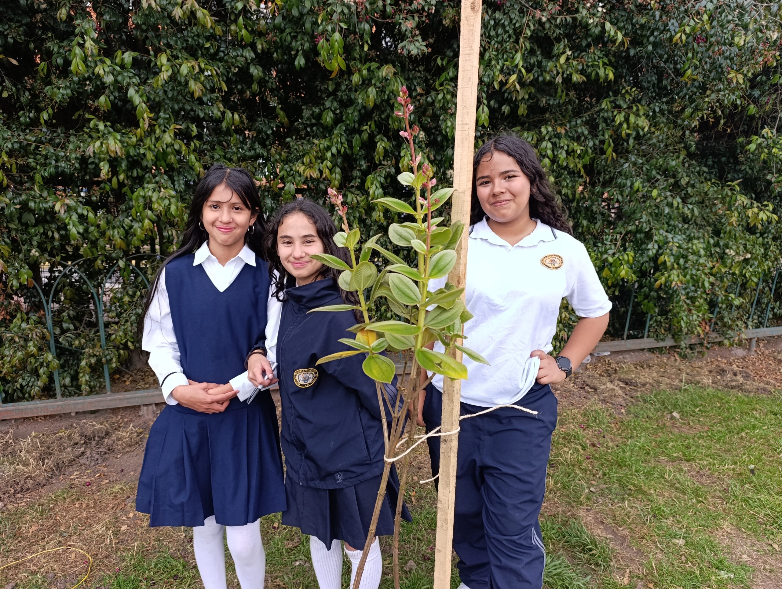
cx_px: 391
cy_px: 294
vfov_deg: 59.0
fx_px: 520
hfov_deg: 73.8
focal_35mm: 23
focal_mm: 6.14
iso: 50
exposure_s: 1/122
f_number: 1.6
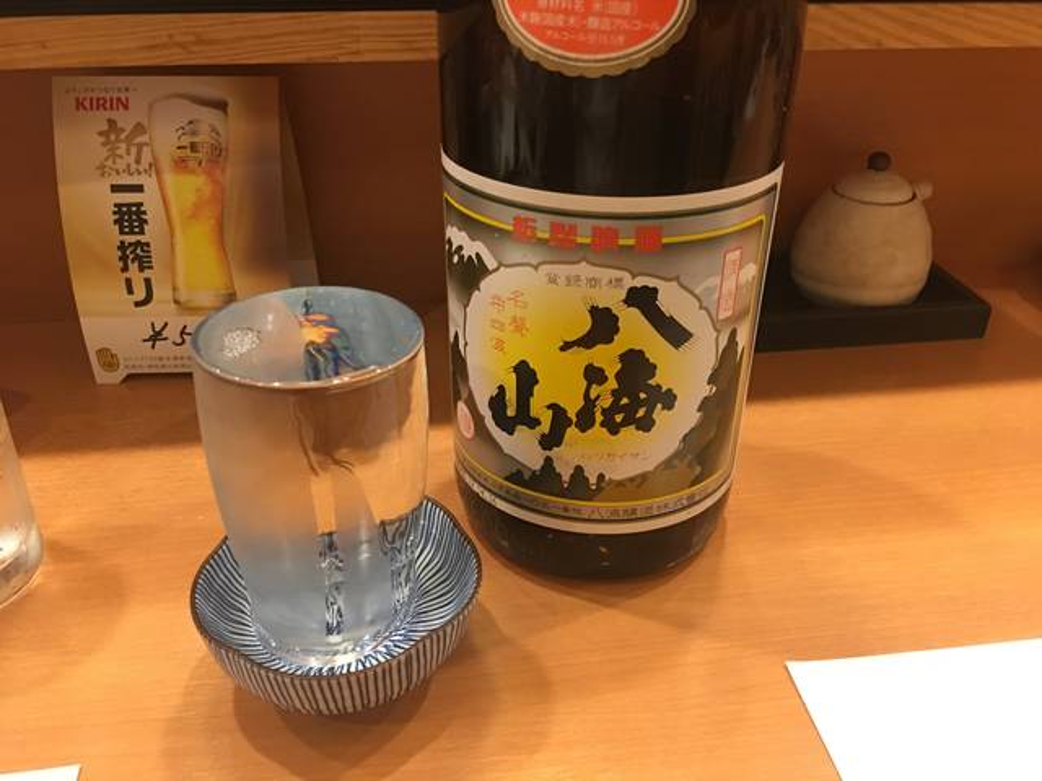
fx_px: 873
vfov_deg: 48.2
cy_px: 390
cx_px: 521
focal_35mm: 29
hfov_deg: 61.7
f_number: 2.2
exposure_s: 1/15
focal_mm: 4.15
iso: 100
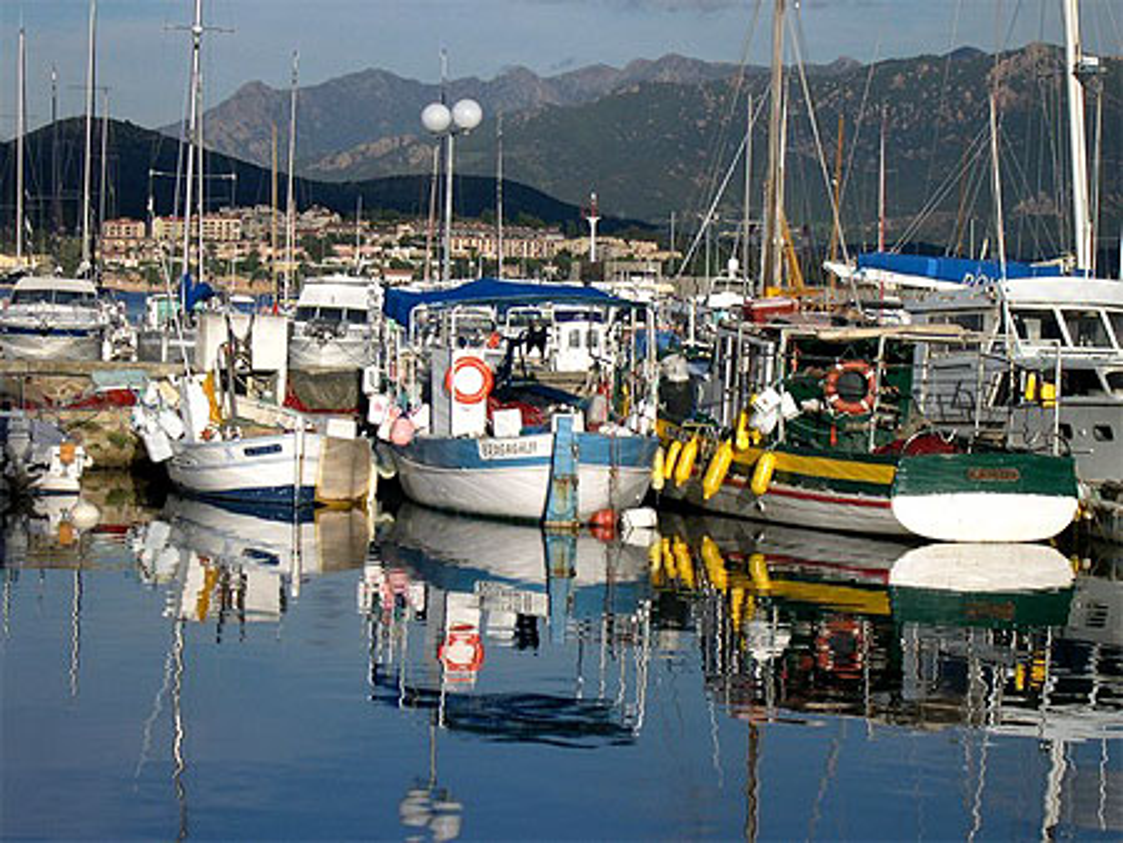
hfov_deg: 17.3
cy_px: 422
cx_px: 562
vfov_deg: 13.0
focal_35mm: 114
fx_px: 3700
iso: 100
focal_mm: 24
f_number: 13.4
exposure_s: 1/106
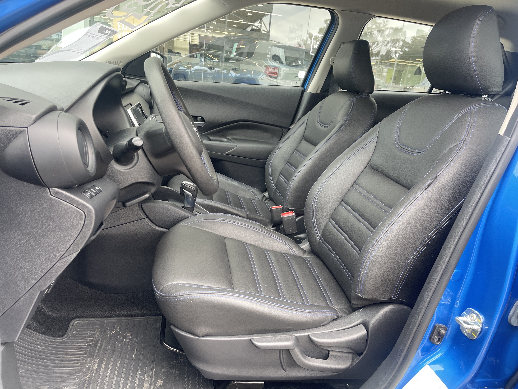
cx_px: 259
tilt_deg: -17.5
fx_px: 374
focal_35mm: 25
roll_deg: -6.7
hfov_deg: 69.4
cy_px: 194
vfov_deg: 54.9
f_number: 1.6
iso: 100
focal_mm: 5.1
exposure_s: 1/120
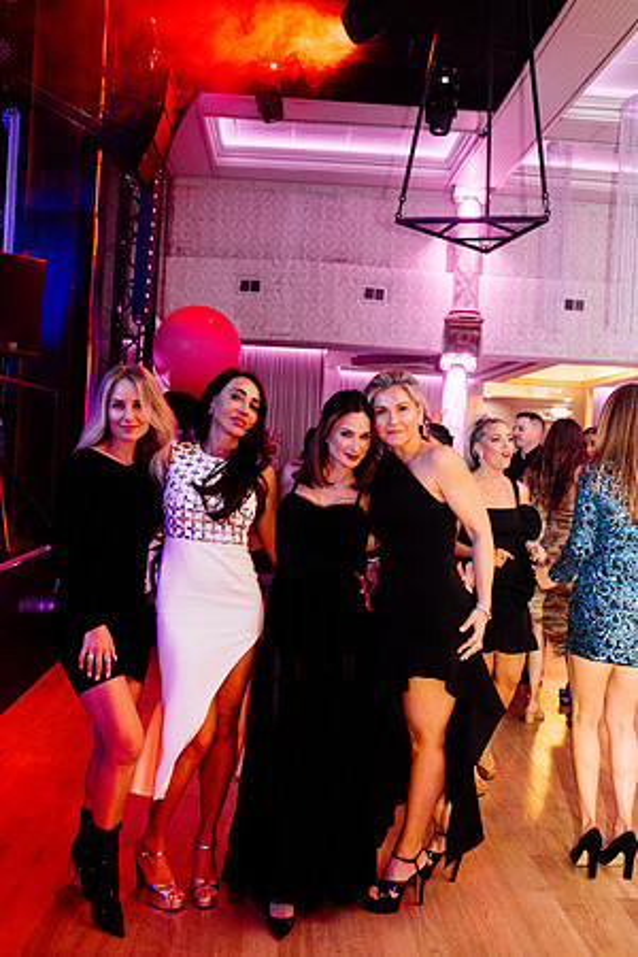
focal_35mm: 35
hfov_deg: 37.9
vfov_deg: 54.4
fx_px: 930
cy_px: 478
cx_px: 319
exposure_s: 1/200
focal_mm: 35
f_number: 2.8
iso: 2000
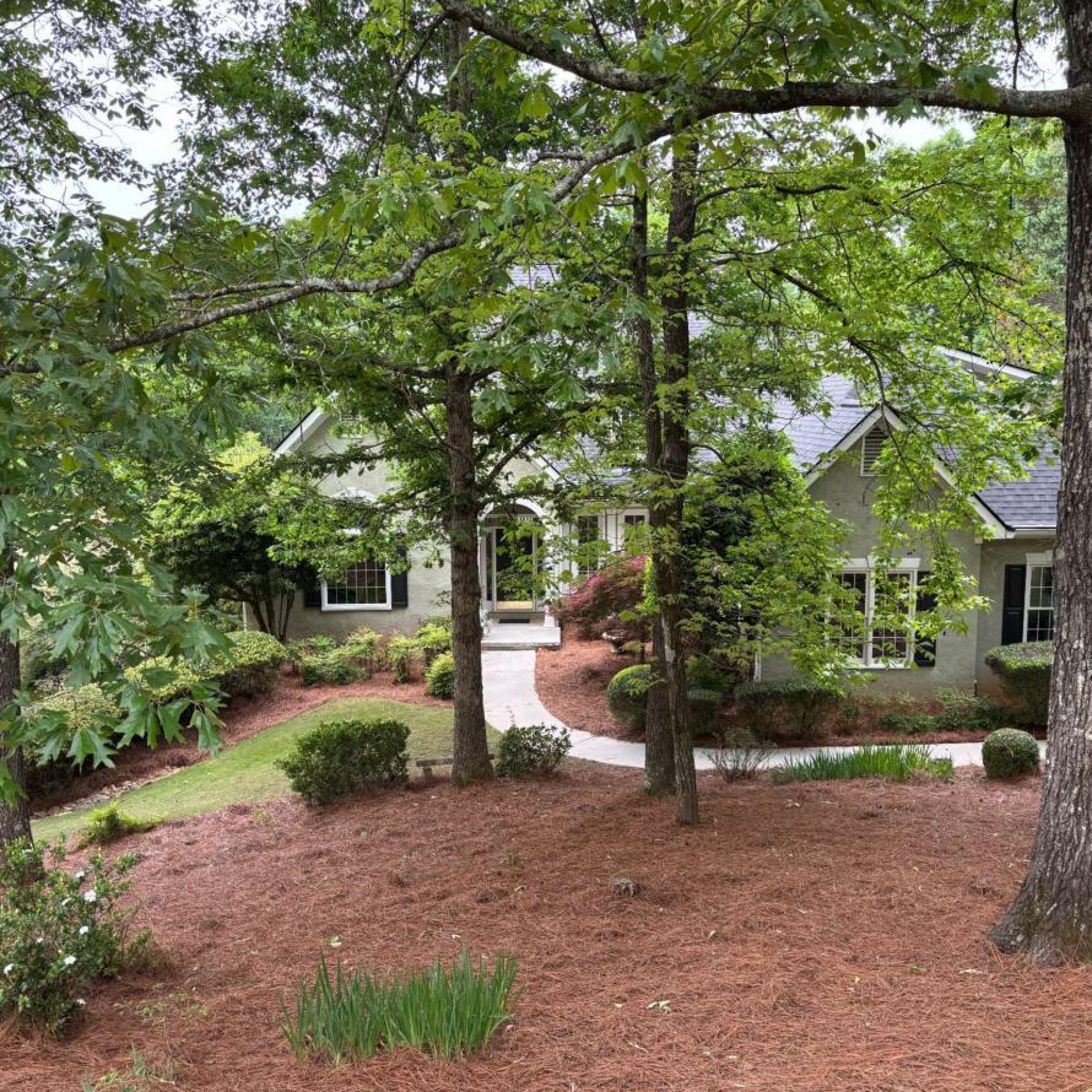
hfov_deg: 52.5
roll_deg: +0.4
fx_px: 1106
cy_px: 546
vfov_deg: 52.5
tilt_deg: -8.2
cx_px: 550
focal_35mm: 31
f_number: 1.6
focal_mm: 5.96
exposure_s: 1/198
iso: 50
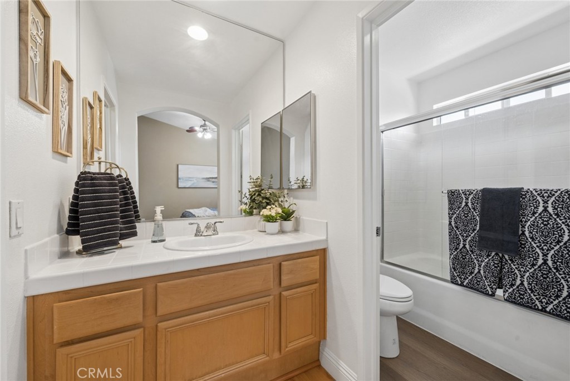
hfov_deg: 104.2
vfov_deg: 81.2
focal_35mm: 14
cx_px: 285
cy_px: 190
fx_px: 222
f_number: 8
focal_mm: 14
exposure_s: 1/25
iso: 800
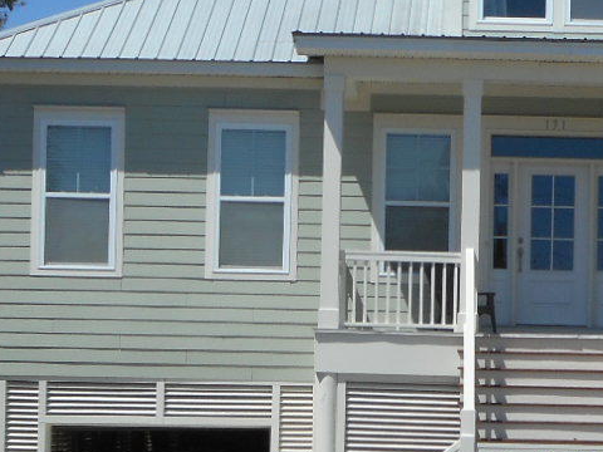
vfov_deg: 11.3
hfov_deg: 15.0
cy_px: 389
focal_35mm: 130
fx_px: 2265
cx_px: 534
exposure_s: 1/800
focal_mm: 6.9
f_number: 4.5
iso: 80
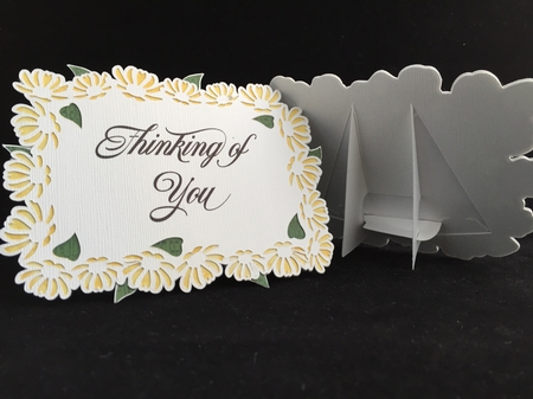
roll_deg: -1.4
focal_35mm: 29
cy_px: 200
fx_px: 446
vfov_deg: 48.2
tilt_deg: -6.4
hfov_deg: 61.7
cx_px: 266
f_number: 2.2
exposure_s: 1/30
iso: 64
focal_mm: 4.15
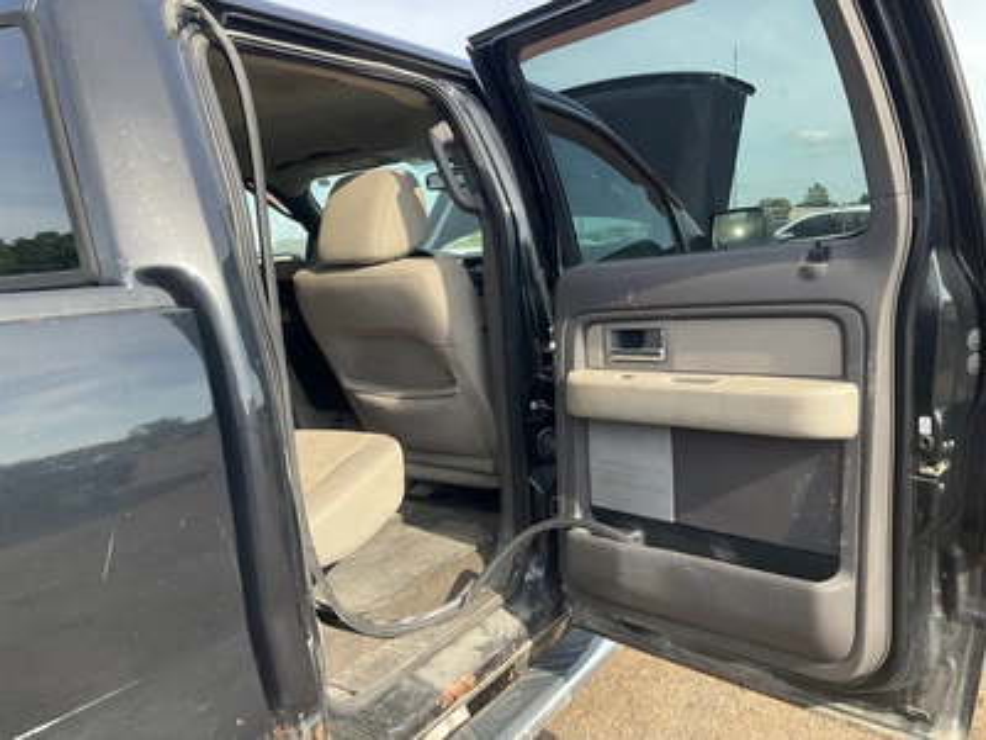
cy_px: 370
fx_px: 826
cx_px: 493
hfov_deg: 61.7
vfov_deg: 48.2
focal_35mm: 29
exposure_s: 1/292
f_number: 1.8
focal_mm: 3
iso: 25
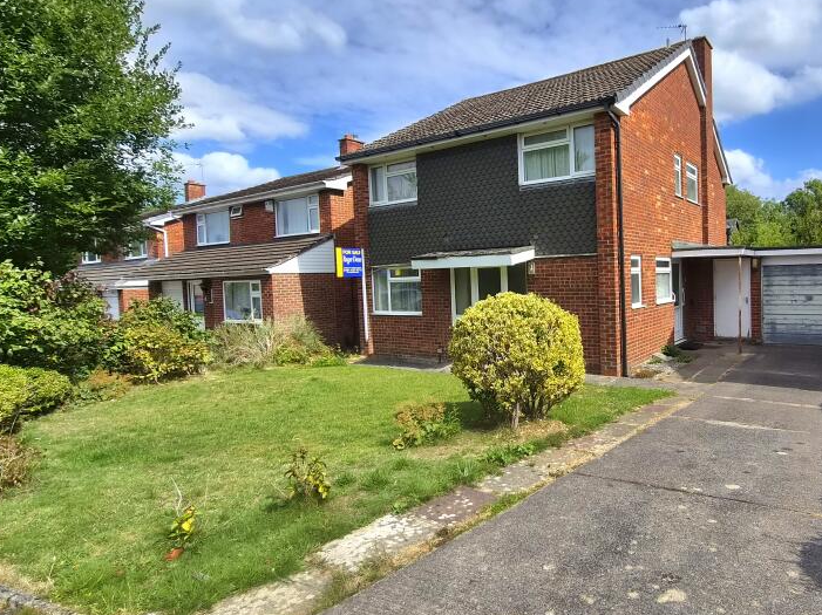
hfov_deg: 81.0
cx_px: 566
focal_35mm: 19
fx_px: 451
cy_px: 289
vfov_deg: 68.6
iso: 100
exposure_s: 1/5000
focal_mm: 2.2
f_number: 2.2
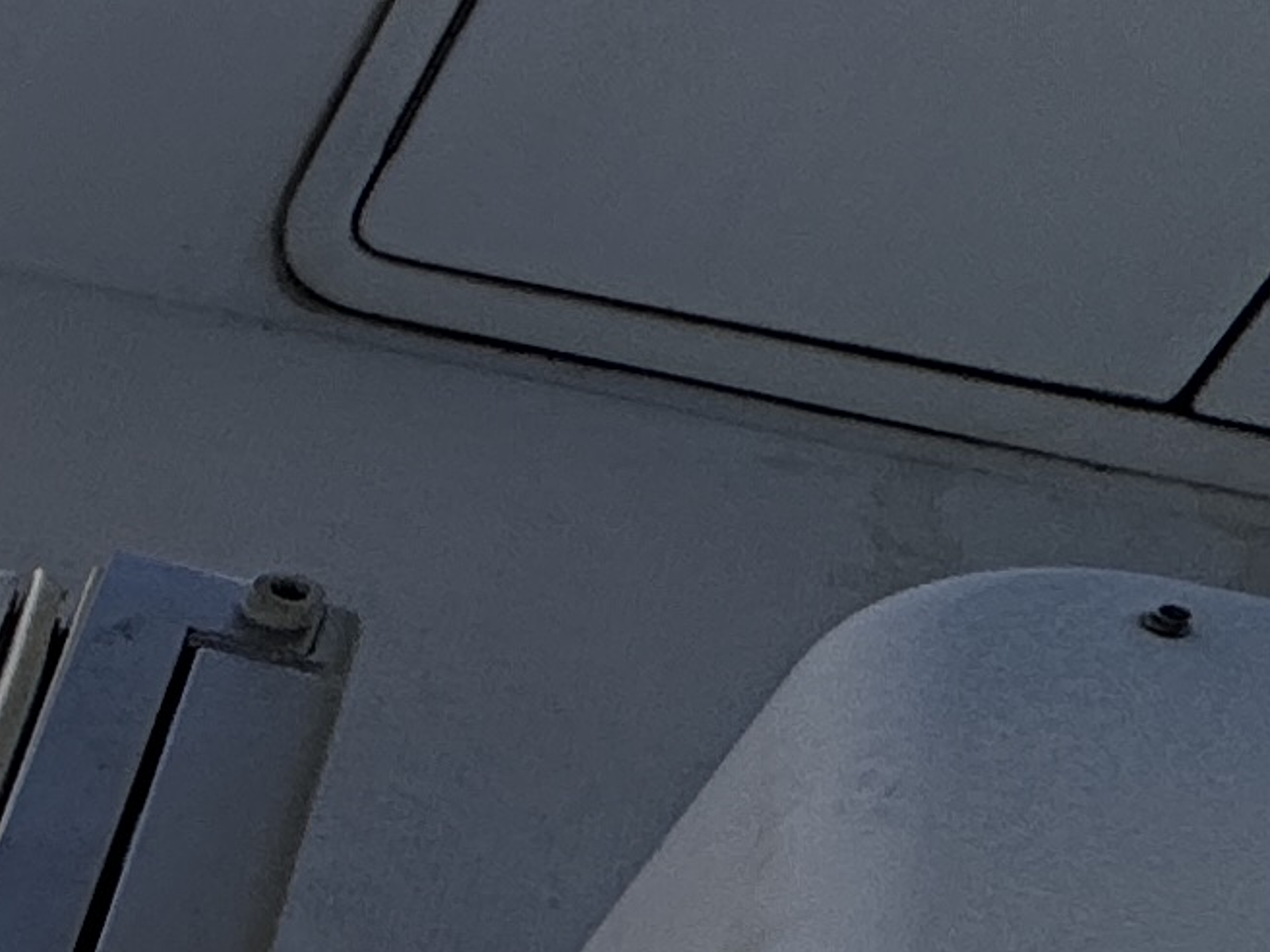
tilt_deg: -52.8
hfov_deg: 14.0
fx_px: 3155
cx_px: -1919
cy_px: 1962
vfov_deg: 14.1
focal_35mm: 86
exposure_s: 1/1236
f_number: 2.2
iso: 40
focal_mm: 2.22
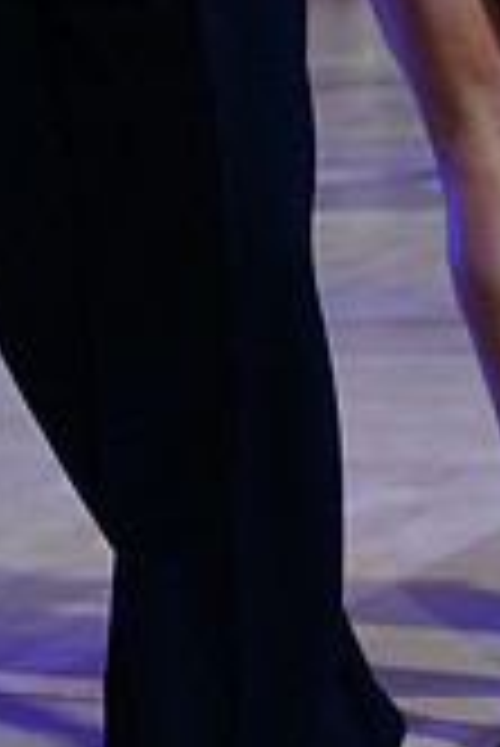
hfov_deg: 8.0
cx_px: 259
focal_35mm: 171
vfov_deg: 11.7
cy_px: -230
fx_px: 3555
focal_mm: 49
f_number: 4
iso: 2500
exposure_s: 1/400
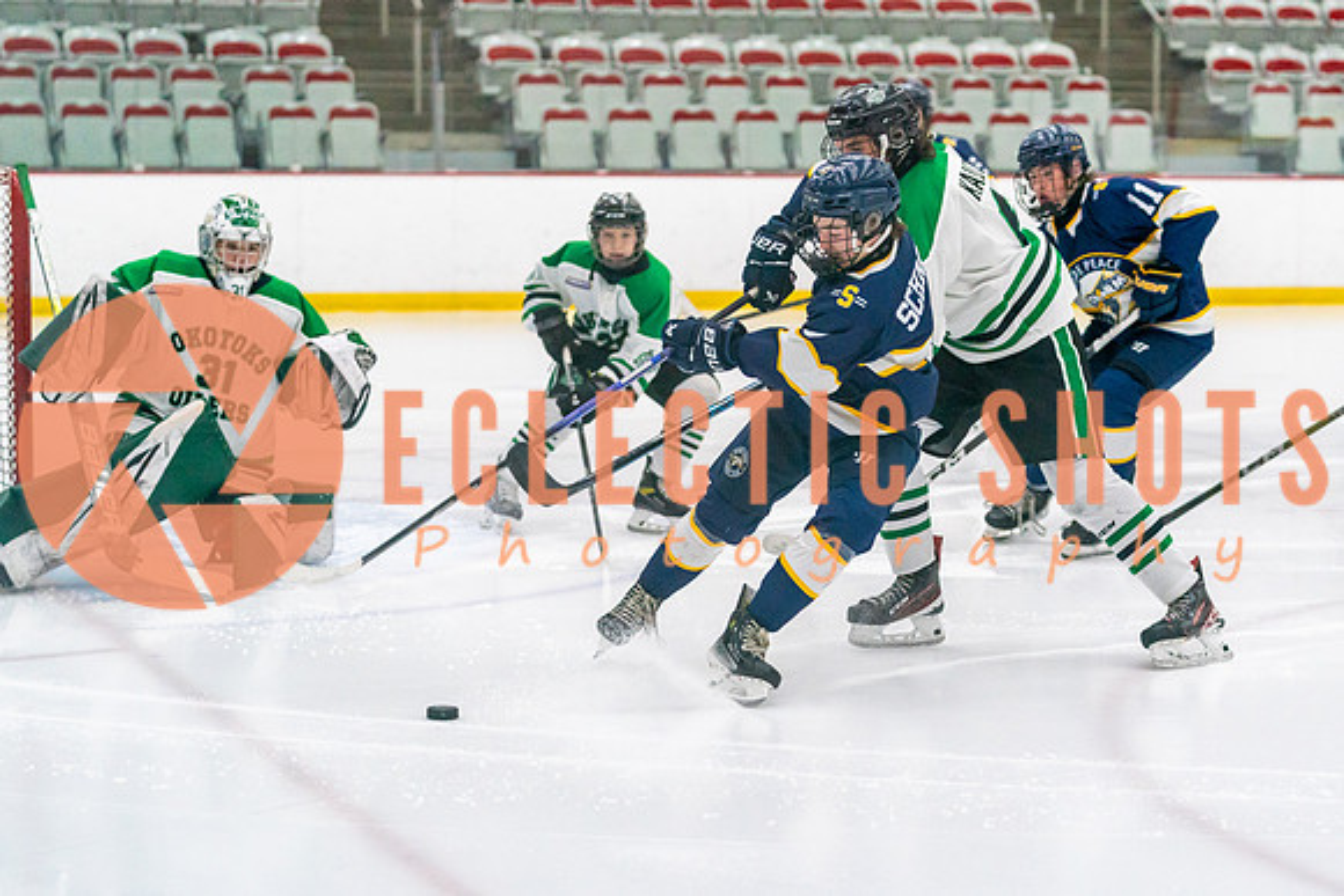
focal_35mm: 93
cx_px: 752
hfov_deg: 21.9
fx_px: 3464
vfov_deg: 14.7
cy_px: 501
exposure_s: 1/1600
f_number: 2.8
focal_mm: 78
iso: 4000
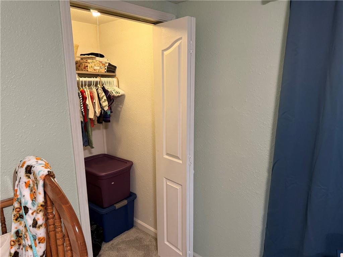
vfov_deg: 56.8
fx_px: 238
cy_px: 128
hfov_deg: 71.6
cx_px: 172
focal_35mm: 24
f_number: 1.78
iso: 500
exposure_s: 1/60
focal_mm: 6.76
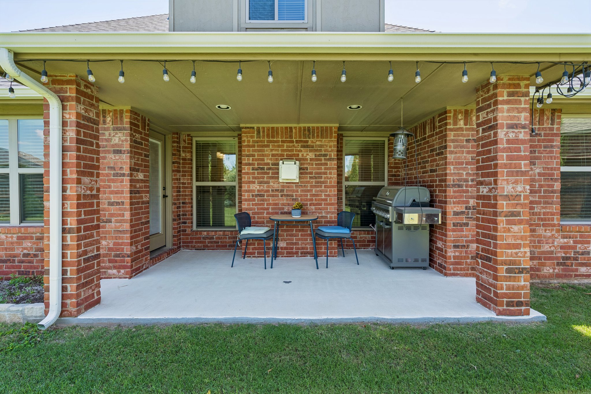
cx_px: 296
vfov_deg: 73.7
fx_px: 263
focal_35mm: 16
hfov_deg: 96.7
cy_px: 197
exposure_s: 1/80
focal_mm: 16
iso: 200
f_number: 8
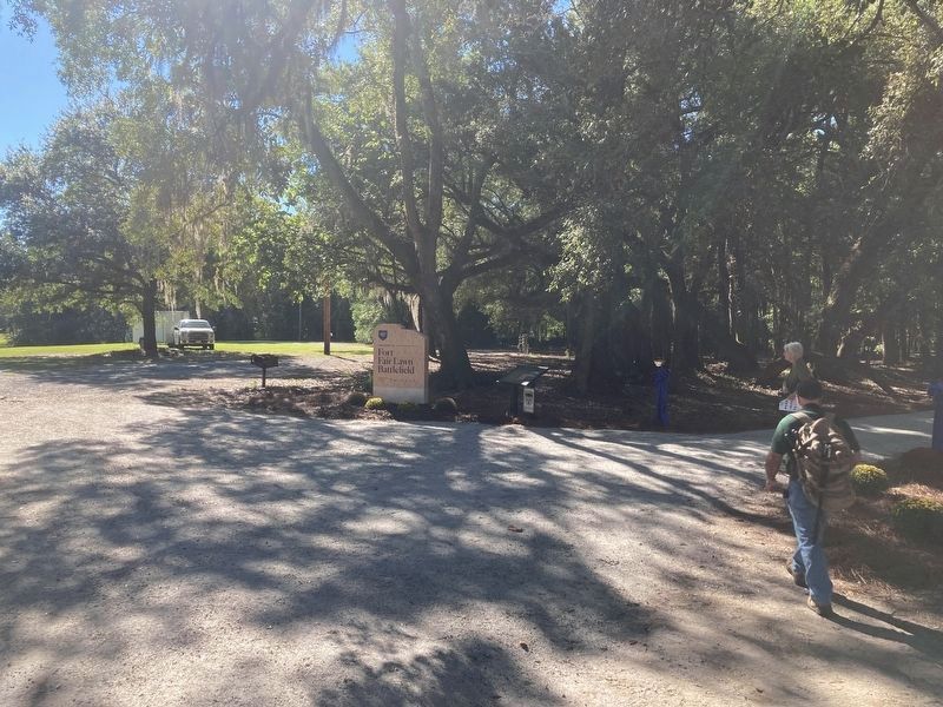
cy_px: 354
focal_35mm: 28
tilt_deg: -1.1
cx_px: 472
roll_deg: -0.2
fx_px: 763
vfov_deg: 49.7
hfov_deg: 63.4
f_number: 1.8
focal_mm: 3.99
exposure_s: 1/665
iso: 20
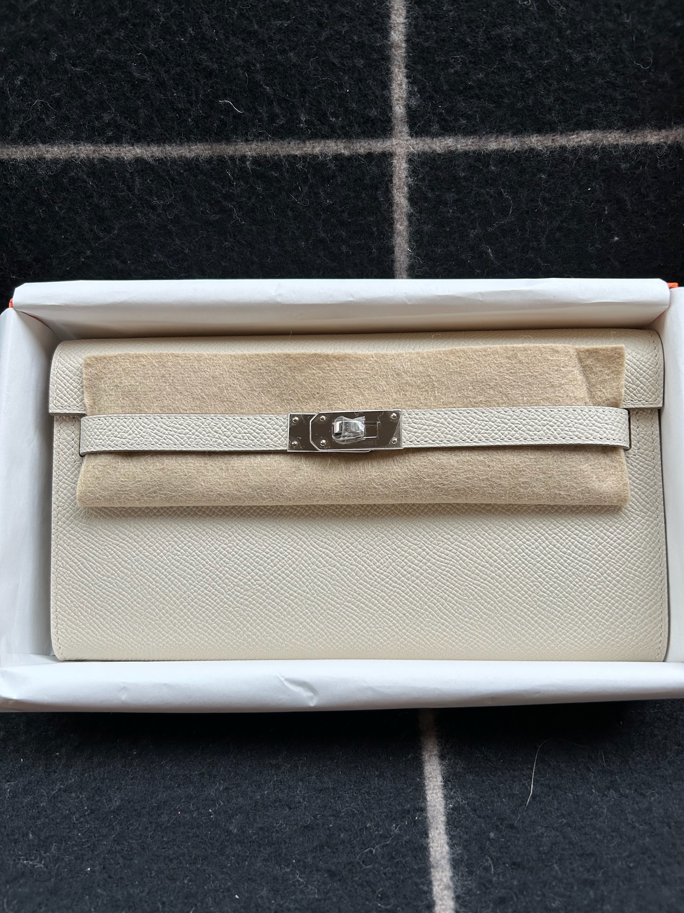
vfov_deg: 67.3
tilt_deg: -58.1
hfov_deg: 53.1
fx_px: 685
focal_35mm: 26
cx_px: 342
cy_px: 456
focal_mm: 5.7
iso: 40
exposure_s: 1/260
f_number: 1.5
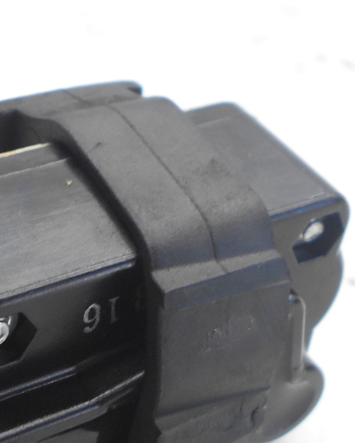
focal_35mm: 82
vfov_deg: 23.0
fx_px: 1077
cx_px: 82
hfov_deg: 18.6
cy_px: 349
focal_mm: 5.1
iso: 80
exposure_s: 1/30
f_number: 3.4
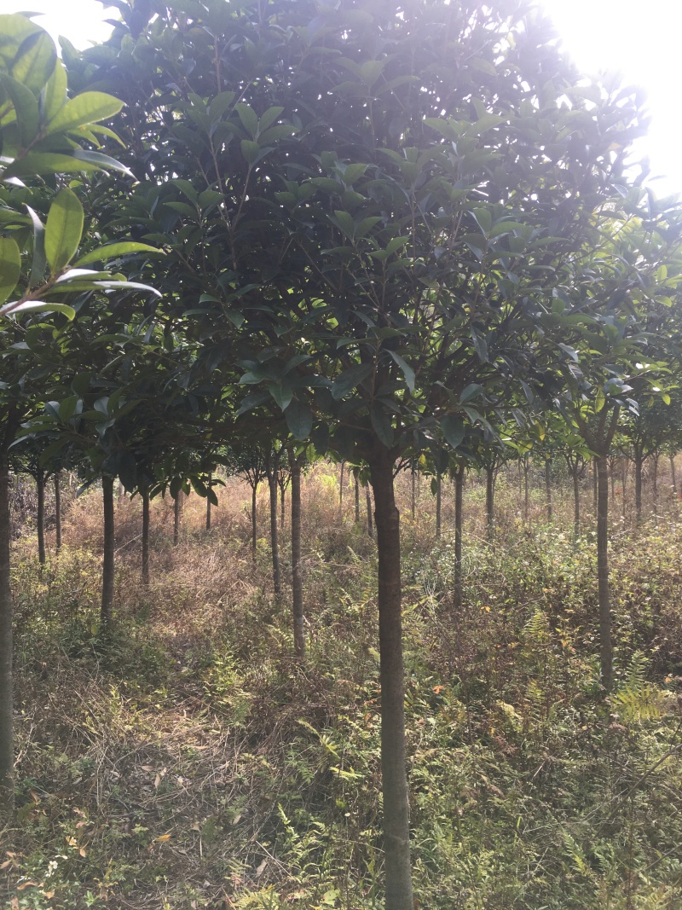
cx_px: 341
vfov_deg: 61.7
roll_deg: +0.5
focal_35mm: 29
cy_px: 455
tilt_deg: +1.5
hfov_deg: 48.2
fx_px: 762
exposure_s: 1/269
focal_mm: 4.15
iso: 25
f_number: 2.2
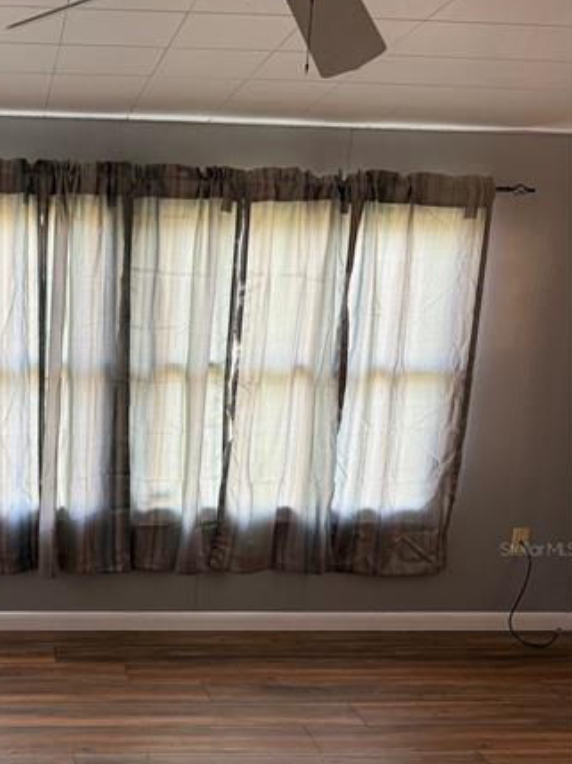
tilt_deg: -14.9
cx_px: 68
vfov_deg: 42.9
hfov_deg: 32.1
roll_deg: -1.9
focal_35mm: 43
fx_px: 949
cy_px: 549
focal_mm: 6.76
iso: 200
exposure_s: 1/94
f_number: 1.78
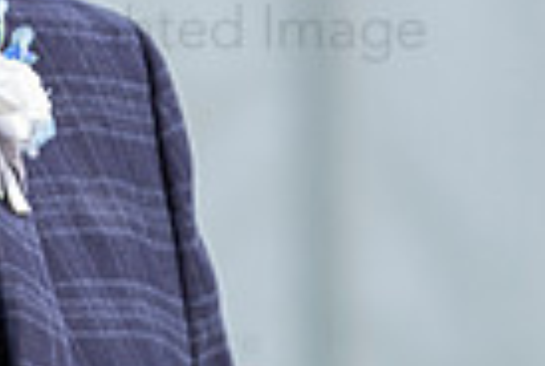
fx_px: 13457
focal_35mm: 887
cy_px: -117
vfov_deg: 1.6
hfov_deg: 2.3
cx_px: -32
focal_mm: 140
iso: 200
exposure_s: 1/1000
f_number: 2.8
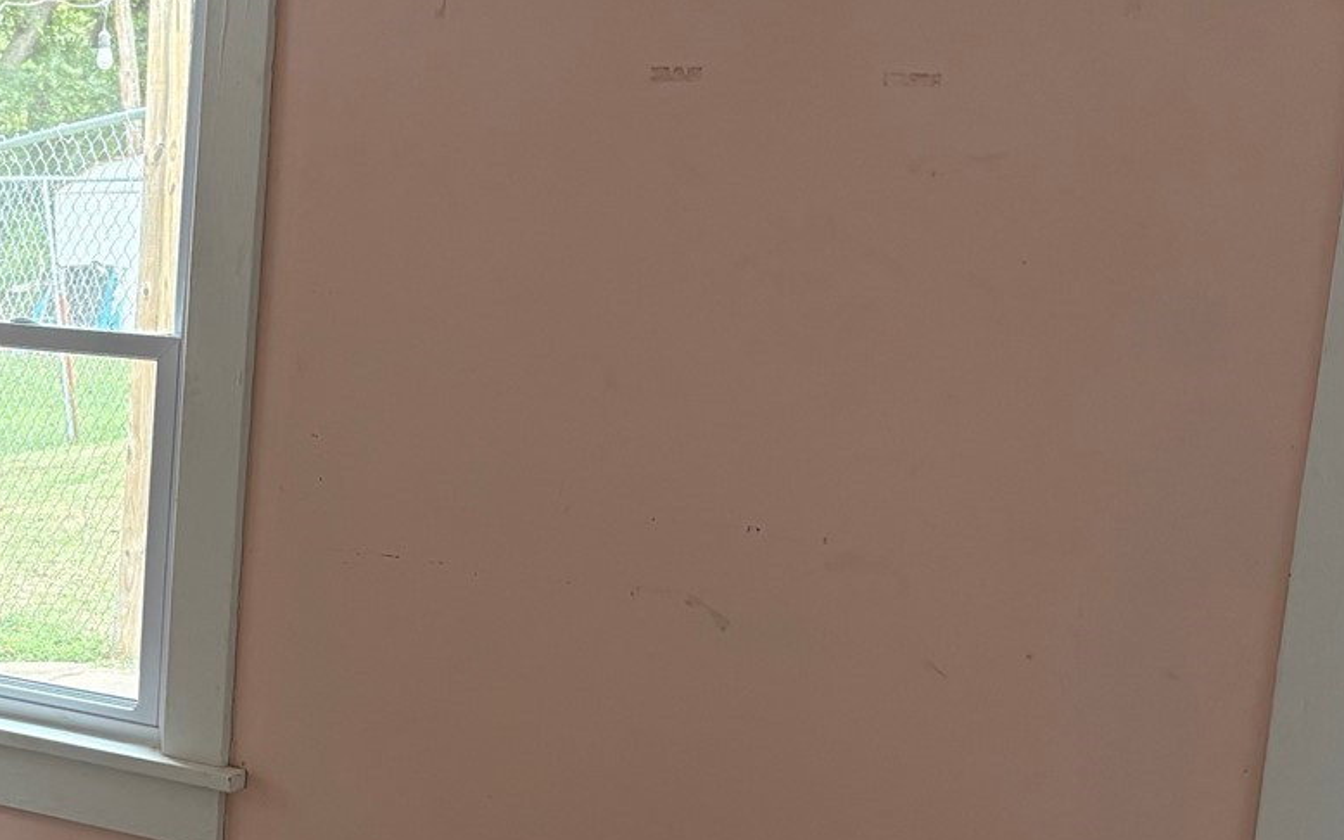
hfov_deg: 28.0
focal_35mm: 68
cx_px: -60
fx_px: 2490
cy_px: 572
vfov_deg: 19.1
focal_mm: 5.96
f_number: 1.6
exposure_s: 1/91
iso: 125
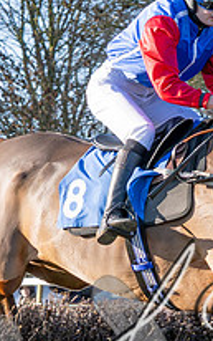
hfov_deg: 4.4
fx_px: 2792
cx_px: 61
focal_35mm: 301
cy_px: 320
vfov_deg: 7.0
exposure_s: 1/1250
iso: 400
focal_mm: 42
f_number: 5
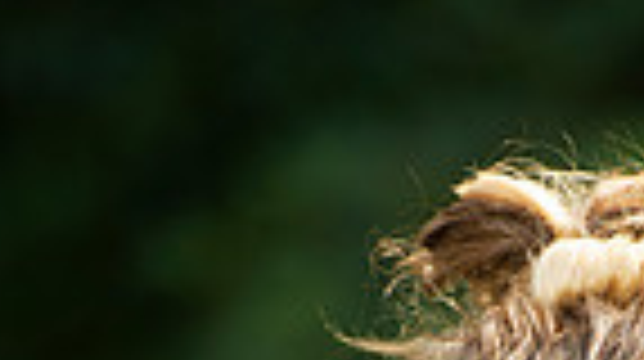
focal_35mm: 660
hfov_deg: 3.3
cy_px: 878
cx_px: 601
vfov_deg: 1.8
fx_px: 11256
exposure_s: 1/320
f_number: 4.5
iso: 200
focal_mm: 200
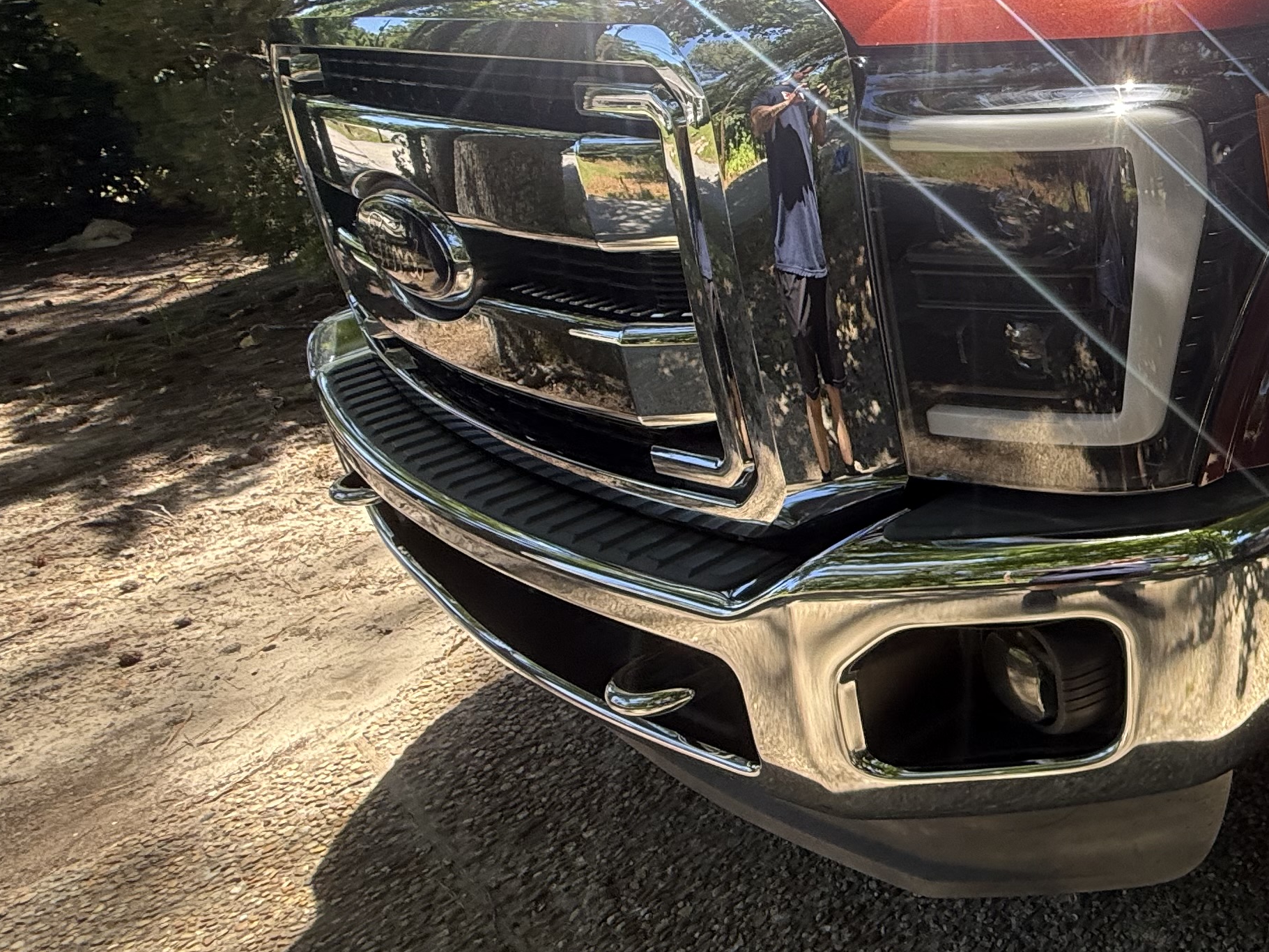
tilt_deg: -17.7
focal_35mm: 31
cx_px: 1344
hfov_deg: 46.0
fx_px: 1137
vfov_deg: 45.0
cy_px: 348
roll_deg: +1.5
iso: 64
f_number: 2.2
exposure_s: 1/224
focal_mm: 2.22
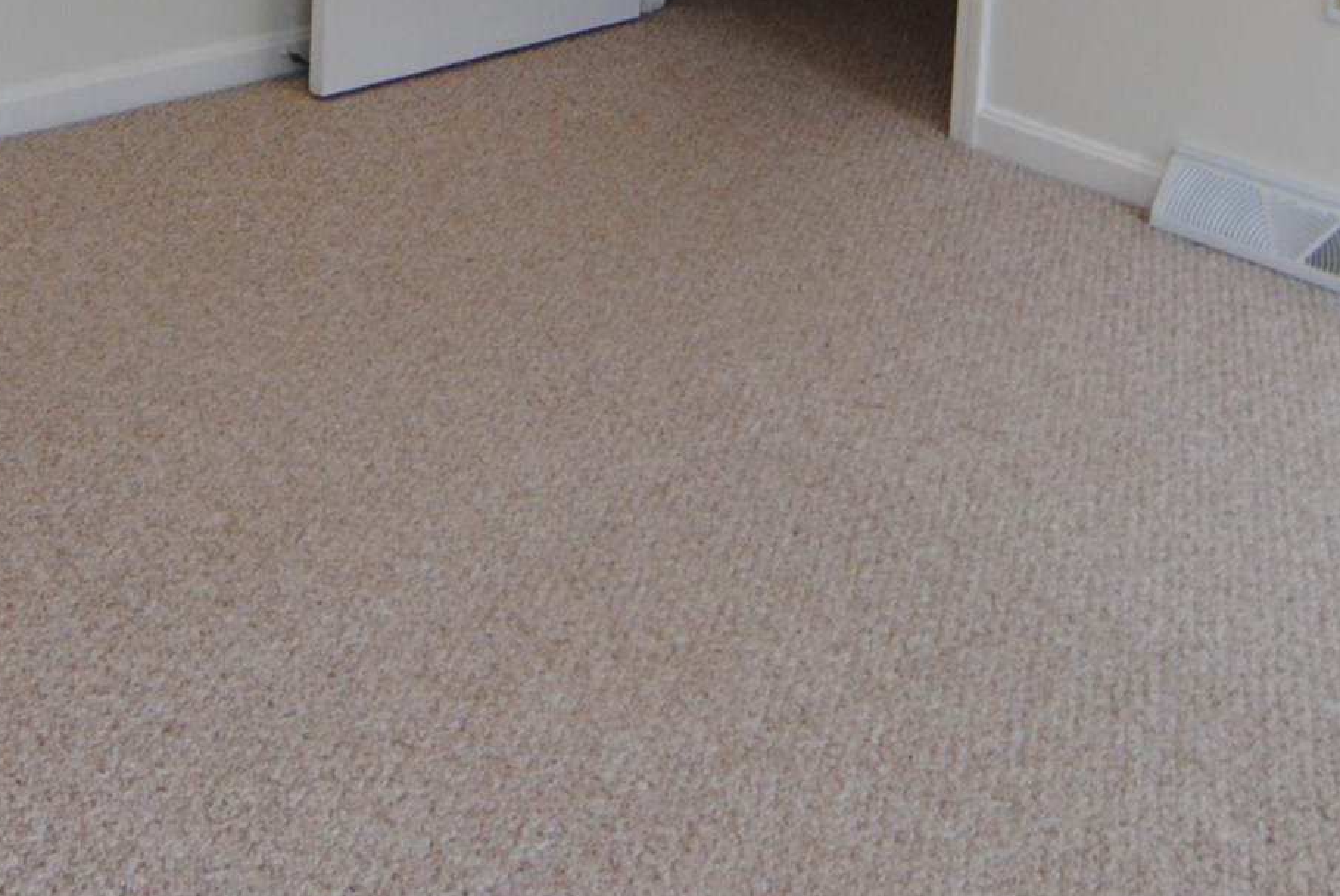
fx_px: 2075
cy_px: -543
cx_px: 543
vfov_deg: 20.1
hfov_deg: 35.7
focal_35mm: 56
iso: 200
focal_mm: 11
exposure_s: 1/60
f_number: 4
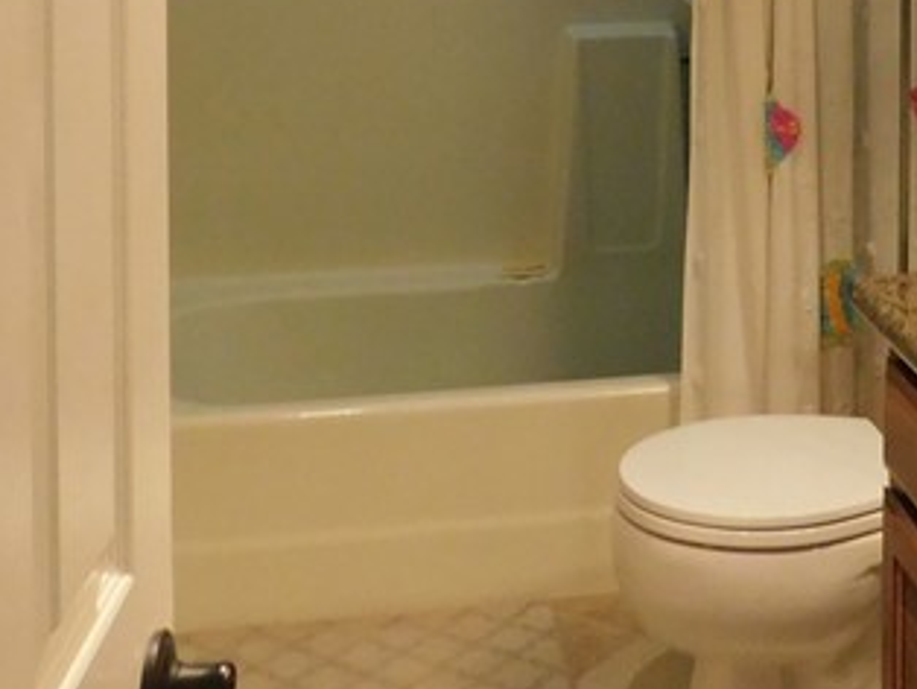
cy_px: -274
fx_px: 1988
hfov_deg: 25.4
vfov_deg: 18.0
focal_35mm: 75
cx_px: 783
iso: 400
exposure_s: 1/25
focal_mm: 4
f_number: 3
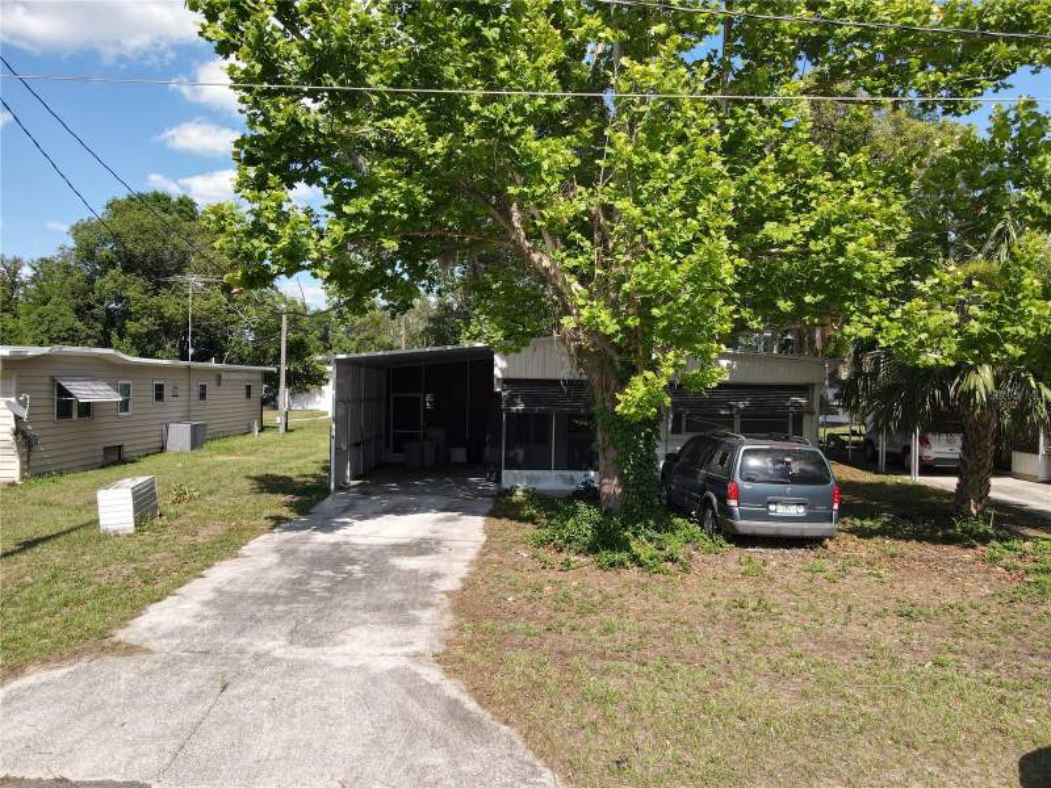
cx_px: 526
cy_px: 394
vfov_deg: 56.8
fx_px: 729
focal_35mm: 24
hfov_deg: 71.6
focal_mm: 4.5
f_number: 2.8
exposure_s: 1/640
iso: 100
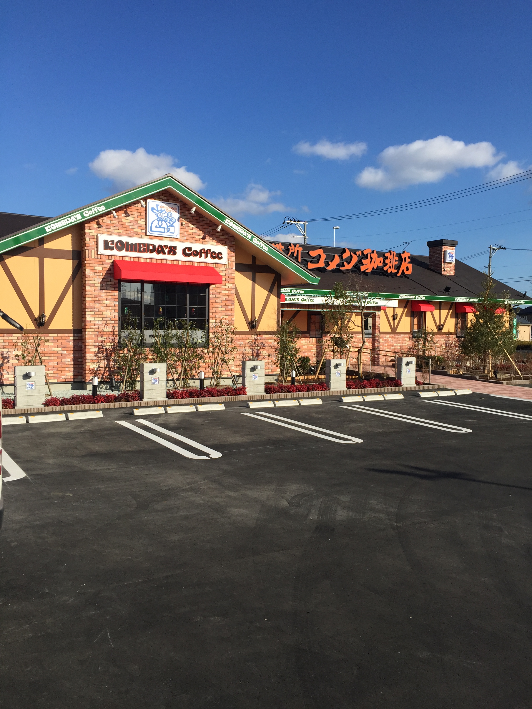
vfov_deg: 61.7
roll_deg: -0.7
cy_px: 354
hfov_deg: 48.2
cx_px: 266
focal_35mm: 29
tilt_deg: -1.0
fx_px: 594
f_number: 2.2
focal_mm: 4.15
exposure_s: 1/2326
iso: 32
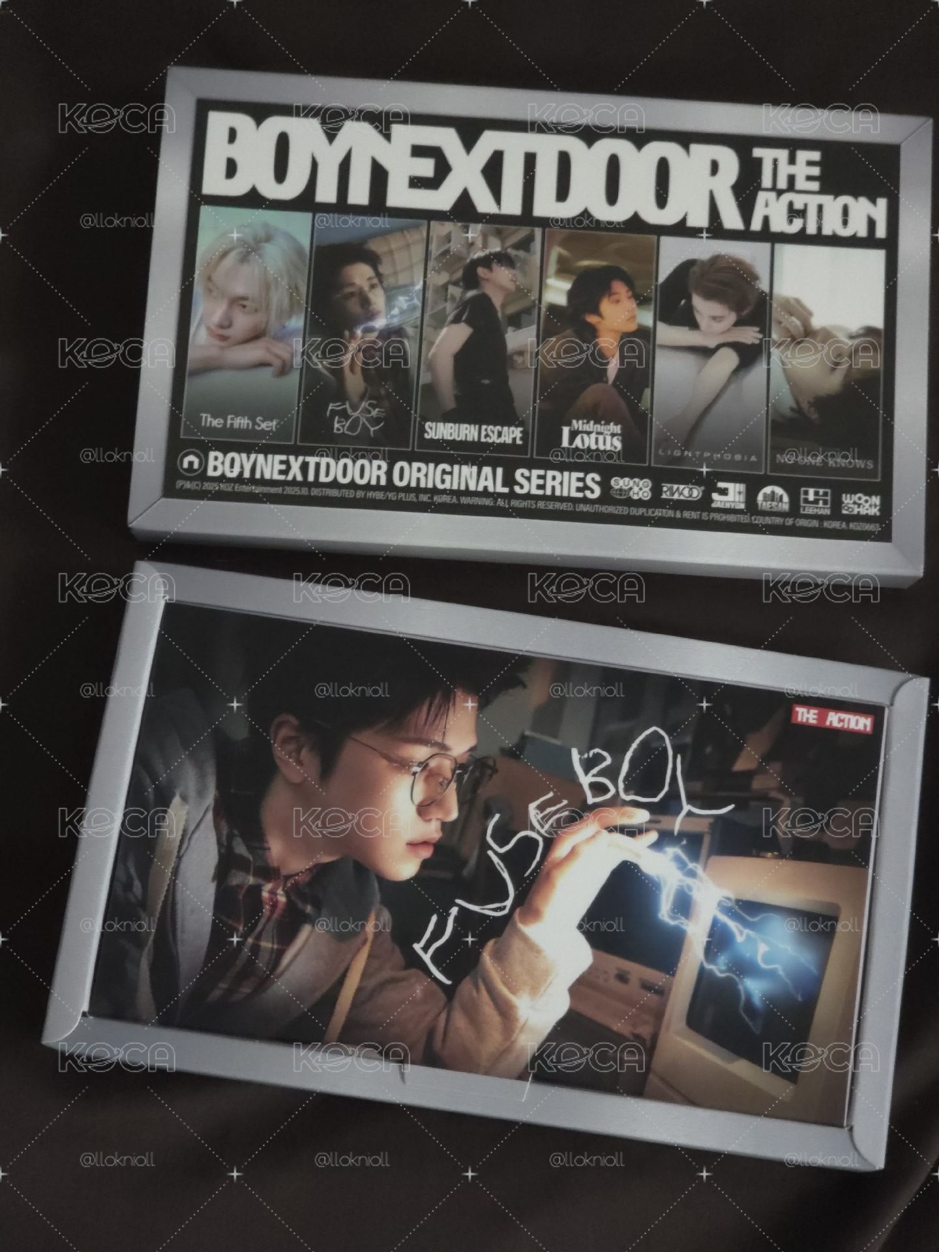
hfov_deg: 21.3
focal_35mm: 69
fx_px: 2496
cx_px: 470
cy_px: 626
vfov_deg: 28.2
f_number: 2.4
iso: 500
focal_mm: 7
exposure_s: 1/30
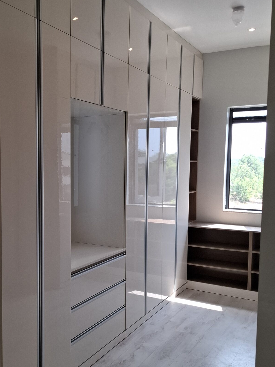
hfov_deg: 37.8
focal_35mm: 37
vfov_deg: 50.1
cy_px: 193
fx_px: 392
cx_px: 71
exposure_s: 1/143
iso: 50
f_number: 1.8
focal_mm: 5.54
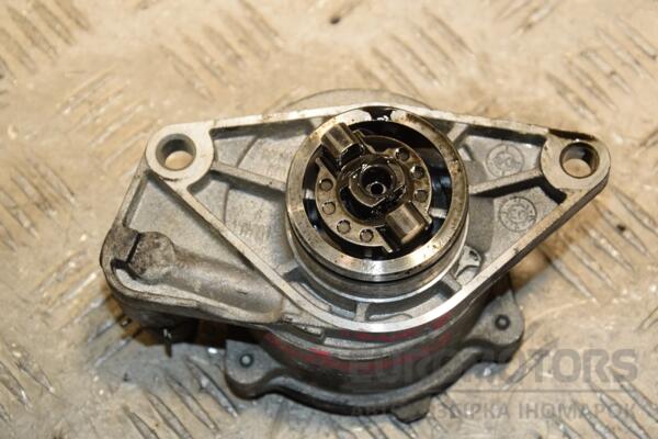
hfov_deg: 18.2
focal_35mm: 112
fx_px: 2056
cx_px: 329
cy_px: 220
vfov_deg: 12.2
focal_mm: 75
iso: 800
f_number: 8
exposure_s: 1/200
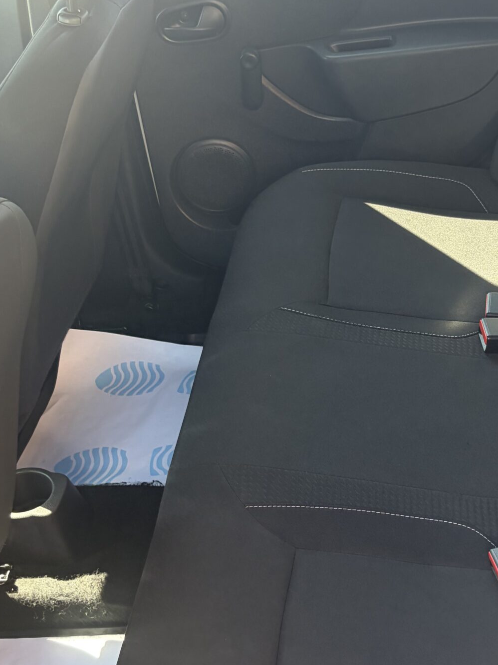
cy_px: 443
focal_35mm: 50
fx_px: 959
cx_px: 299
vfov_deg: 37.8
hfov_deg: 29.0
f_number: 1.6
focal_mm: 5.96
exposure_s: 1/236
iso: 125
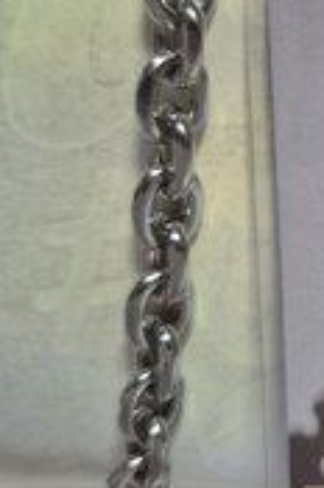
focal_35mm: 73
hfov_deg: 16.2
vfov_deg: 27.7
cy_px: 188
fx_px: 989
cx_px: 553
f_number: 1.8
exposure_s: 1/74
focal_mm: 5.4
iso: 160
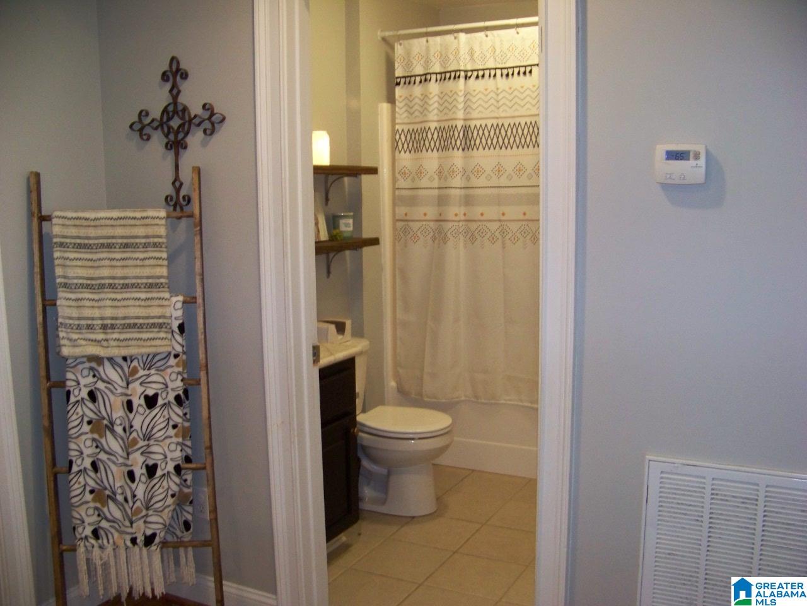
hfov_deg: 51.4
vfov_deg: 39.7
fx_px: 839
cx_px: 404
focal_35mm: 36
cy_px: 303
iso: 200
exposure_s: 1/30
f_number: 2.8
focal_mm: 5.85
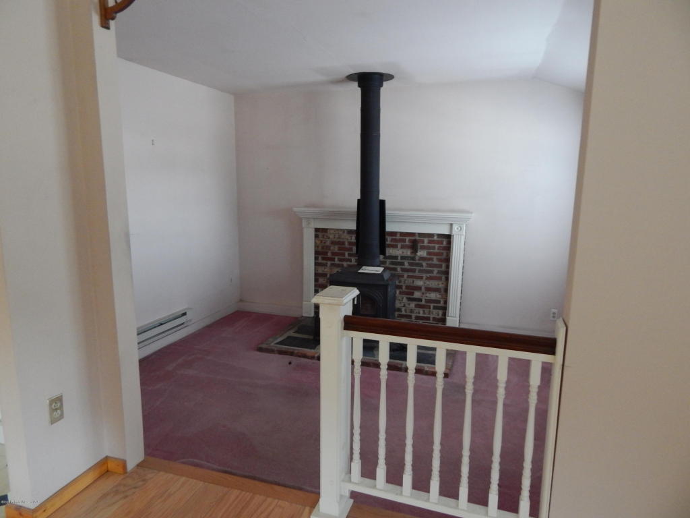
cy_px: 259
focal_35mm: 23
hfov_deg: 73.9
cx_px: 345
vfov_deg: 58.9
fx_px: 458
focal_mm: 4
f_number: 3
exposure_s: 1/15
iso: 400
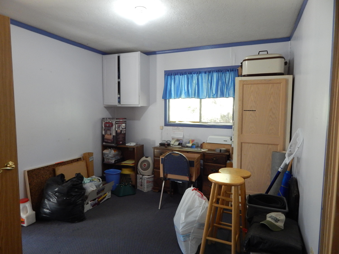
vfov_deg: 61.1
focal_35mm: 22
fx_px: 215
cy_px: 127
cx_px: 170
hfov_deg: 76.4
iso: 320
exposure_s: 1/30
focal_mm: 4
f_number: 3
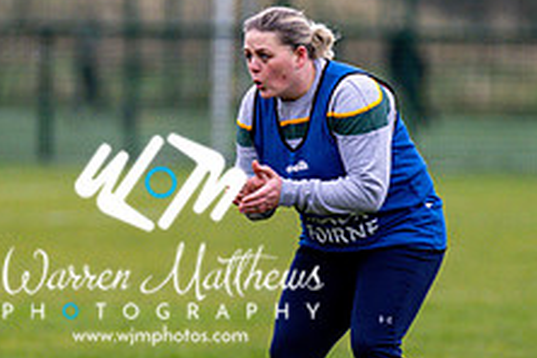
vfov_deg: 1.3
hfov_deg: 1.9
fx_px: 16139
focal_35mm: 1082
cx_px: 210
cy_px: 235
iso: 900
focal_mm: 300
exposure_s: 1/640
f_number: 2.8
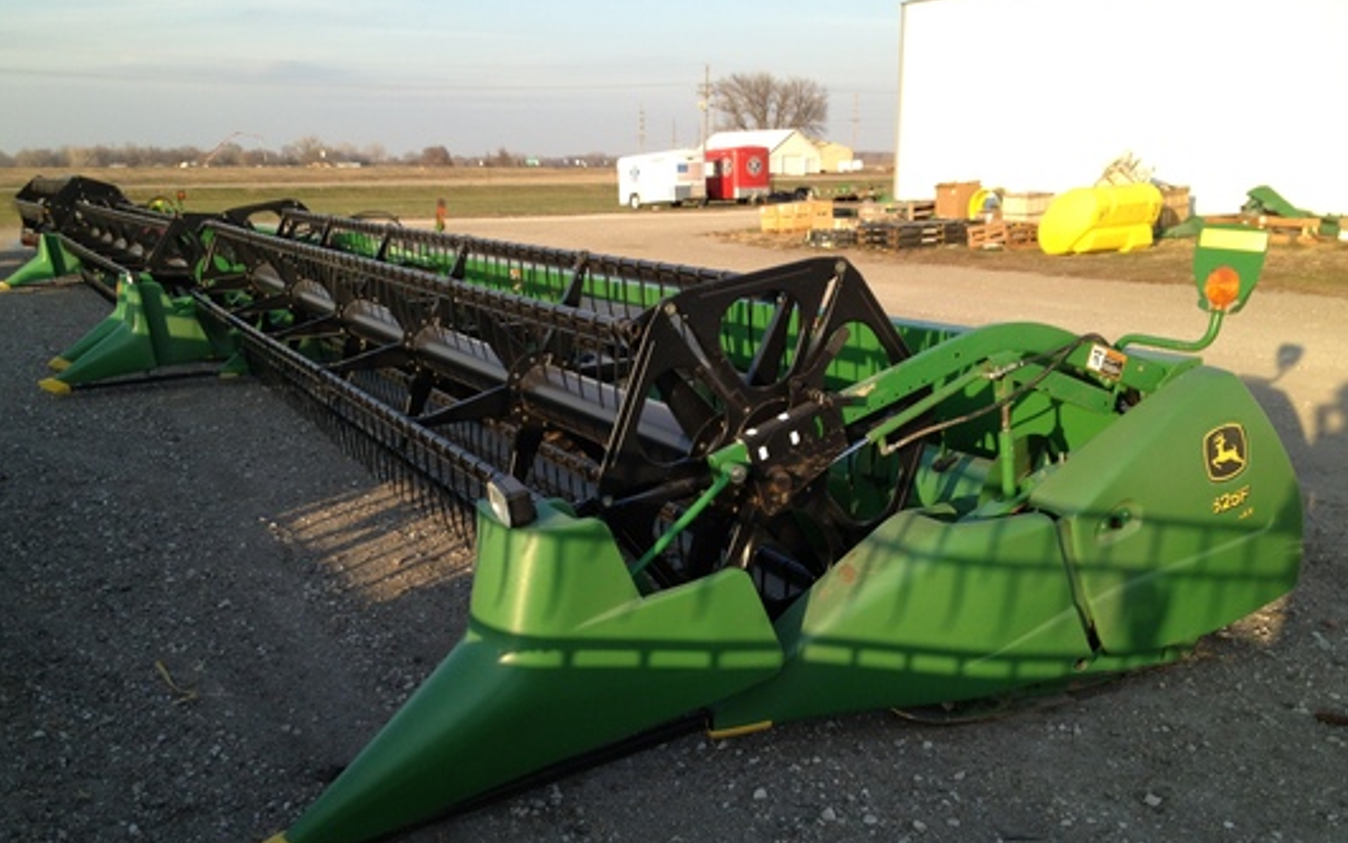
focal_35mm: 38
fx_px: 1396
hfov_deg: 51.5
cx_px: 665
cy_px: 488
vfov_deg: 33.5
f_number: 2.4
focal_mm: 4.28
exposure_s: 1/521
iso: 50
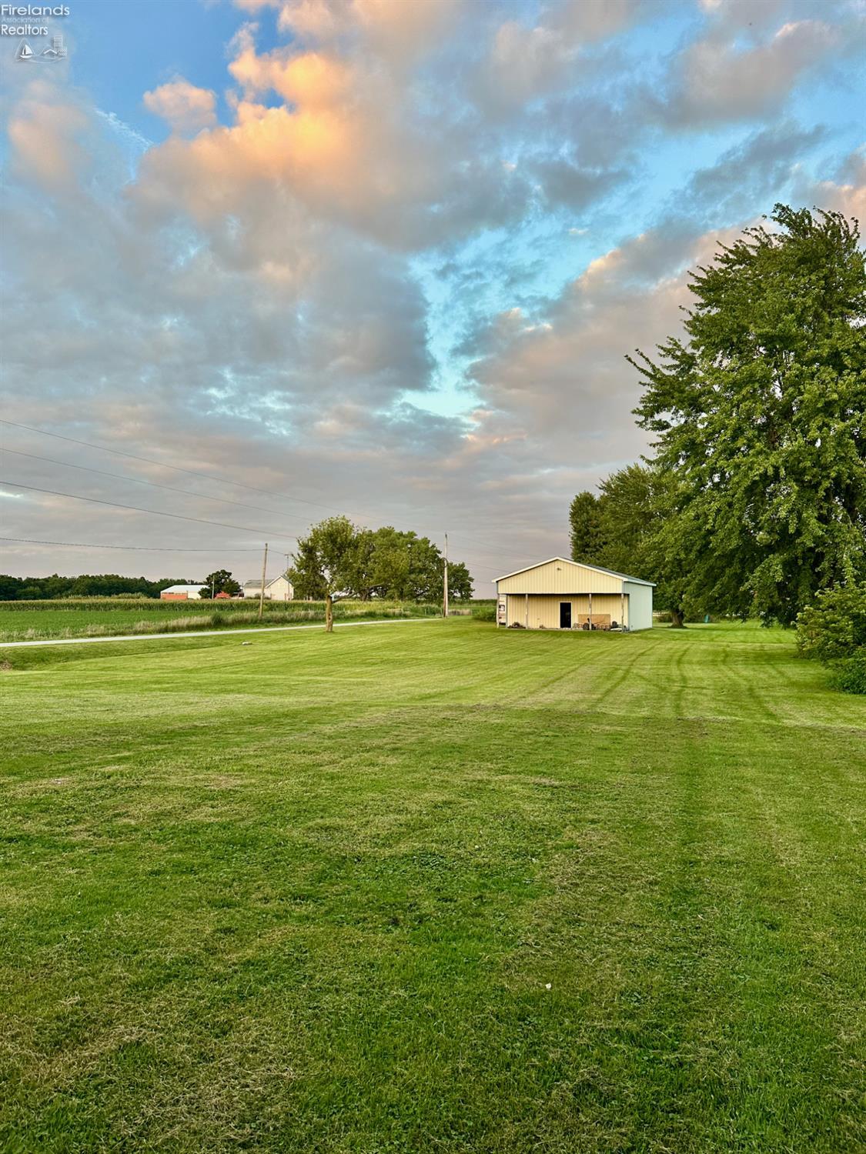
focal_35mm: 24
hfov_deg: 56.8
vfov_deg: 71.6
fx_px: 801
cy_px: 577
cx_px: 433
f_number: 1.78
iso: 80
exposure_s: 1/604
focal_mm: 6.86
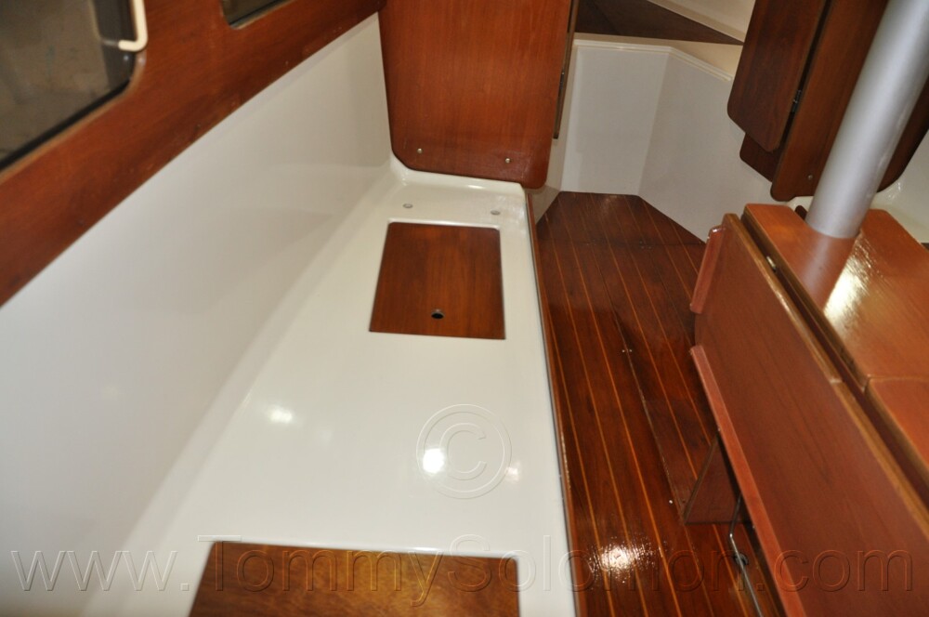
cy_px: 308
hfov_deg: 67.4
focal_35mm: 27
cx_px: 464
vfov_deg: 47.8
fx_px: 696
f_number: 3.5
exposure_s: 1/60
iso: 800
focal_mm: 18
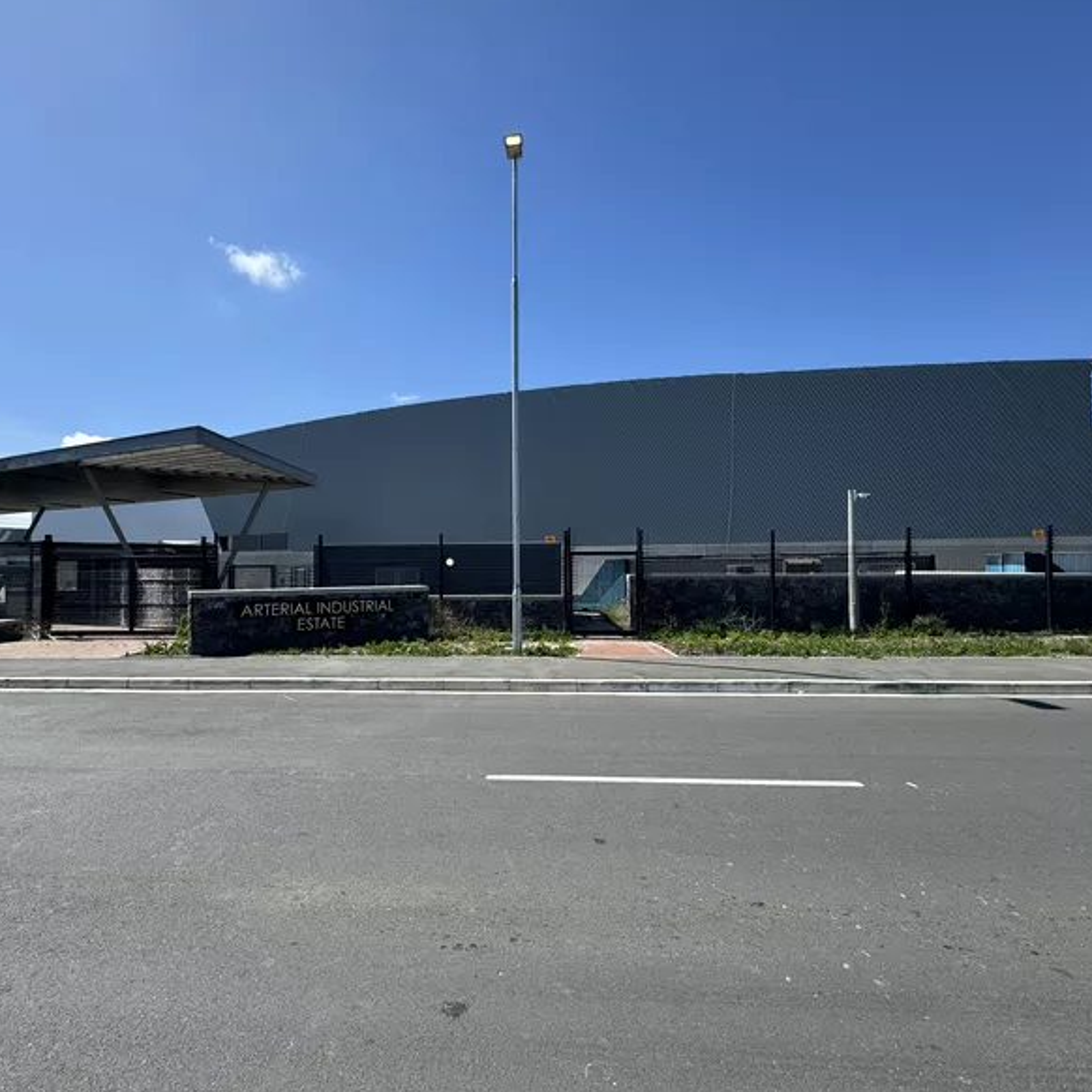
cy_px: 550
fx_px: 607
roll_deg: -1.9
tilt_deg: +1.6
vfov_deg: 84.0
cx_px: 480
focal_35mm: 17
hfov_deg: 83.6
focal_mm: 2.22
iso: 50
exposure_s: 1/1672
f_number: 2.2
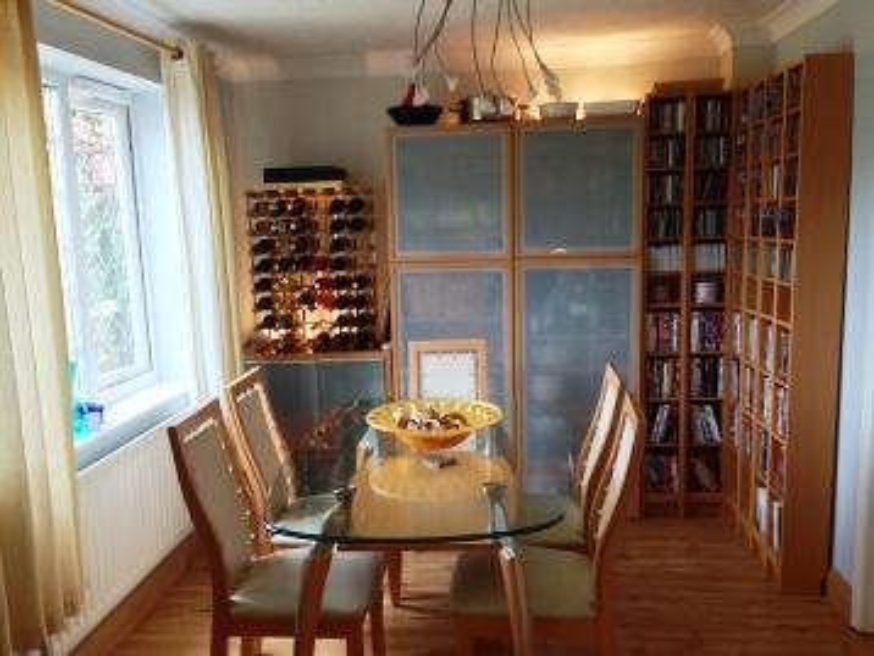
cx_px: 437
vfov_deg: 43.0
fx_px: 834
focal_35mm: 33
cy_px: 328
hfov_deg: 55.3
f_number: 2.4
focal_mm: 4.13
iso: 50
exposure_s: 1/20
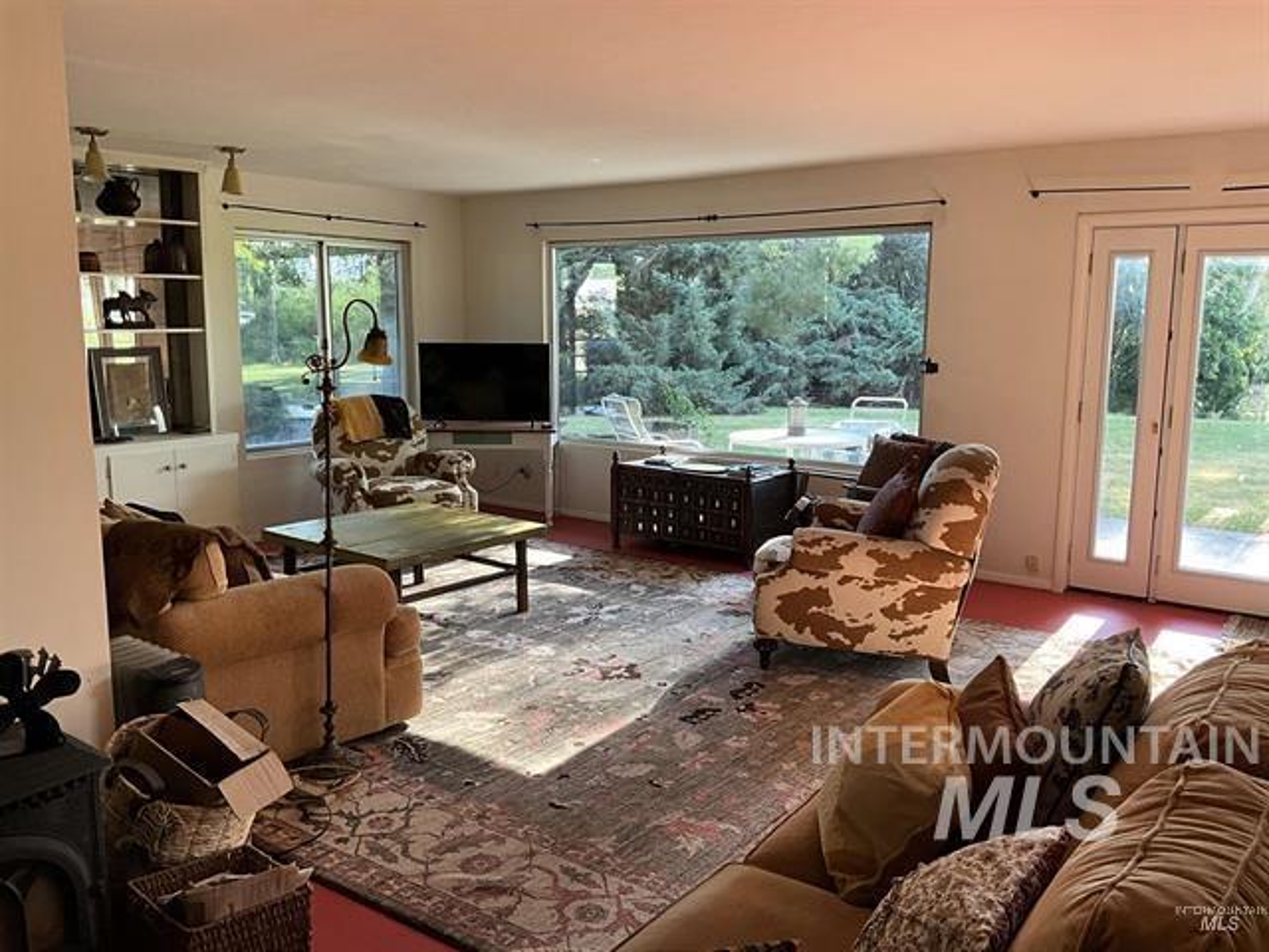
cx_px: 634
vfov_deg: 48.2
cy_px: 476
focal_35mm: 29
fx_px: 1063
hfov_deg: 61.7
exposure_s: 1/73
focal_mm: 3
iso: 64
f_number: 1.8
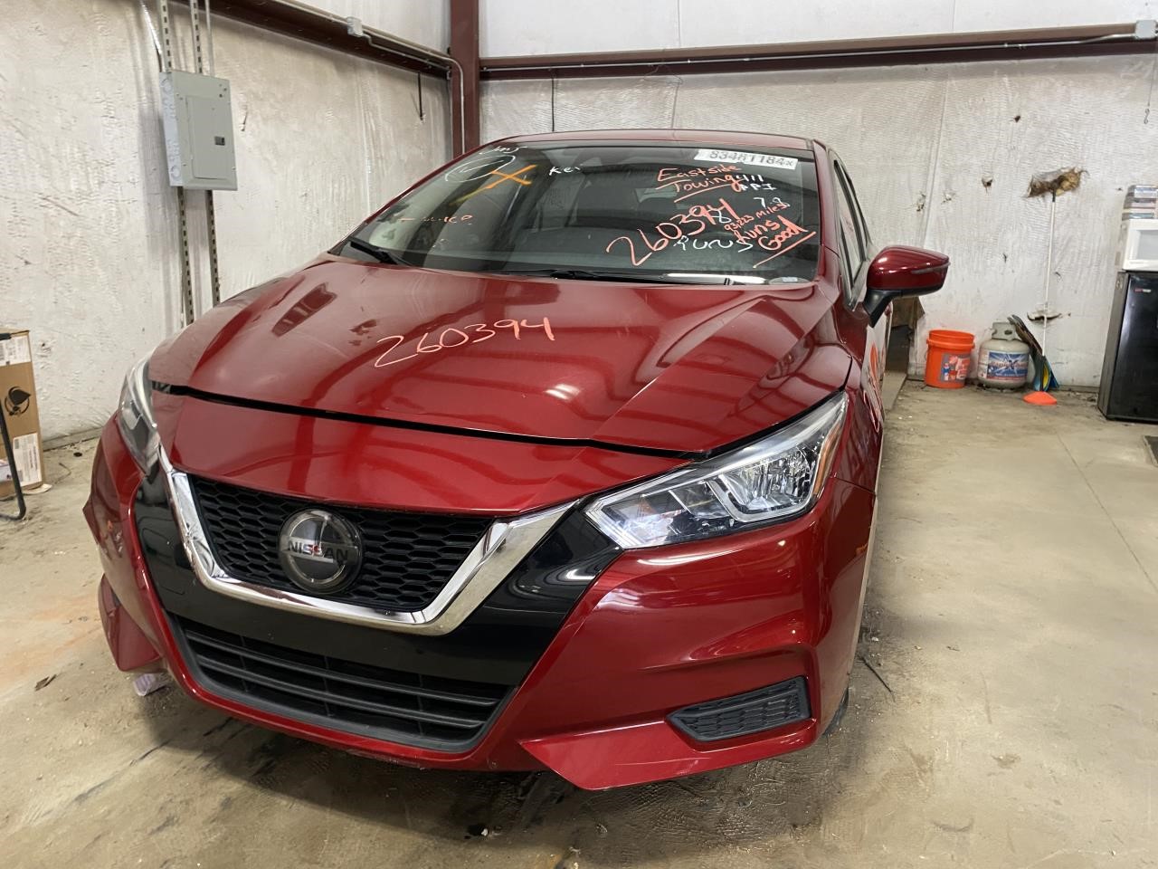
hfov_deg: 67.3
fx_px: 870
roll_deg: -2.9
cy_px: 434
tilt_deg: -10.0
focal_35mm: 26
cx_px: 579
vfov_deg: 53.1
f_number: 1.8
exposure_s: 1/60
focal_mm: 4.25
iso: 250
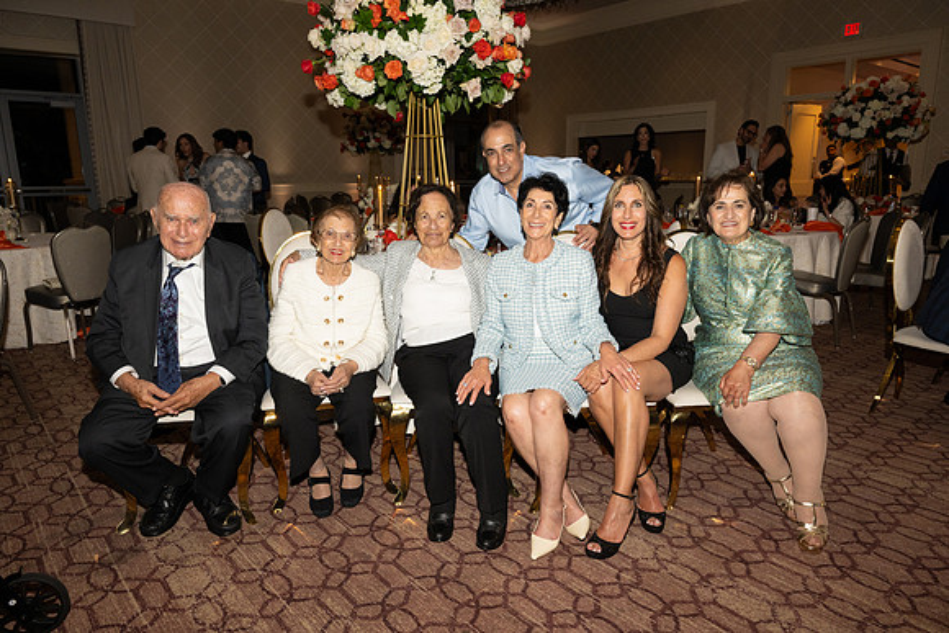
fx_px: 633
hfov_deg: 73.7
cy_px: 316
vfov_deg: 53.2
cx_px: 474
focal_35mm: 24
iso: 800
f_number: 5.6
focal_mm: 24
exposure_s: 1/100
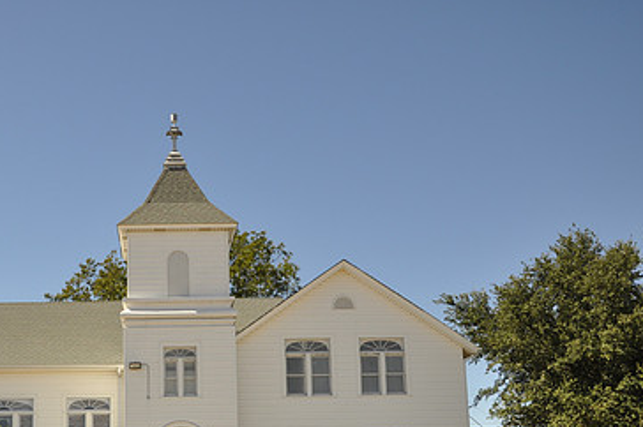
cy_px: 336
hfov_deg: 44.3
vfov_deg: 30.4
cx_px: 177
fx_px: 767
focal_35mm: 43
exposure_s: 1/200
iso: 200
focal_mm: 18
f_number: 7.1
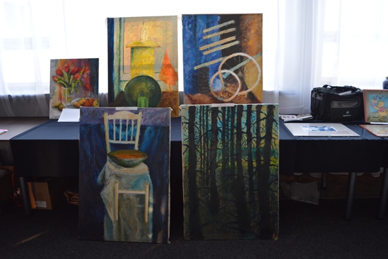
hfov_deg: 61.9
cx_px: 194
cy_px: 130
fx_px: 323
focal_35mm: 30
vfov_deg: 43.6
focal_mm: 20
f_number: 3.5
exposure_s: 1/30
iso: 900
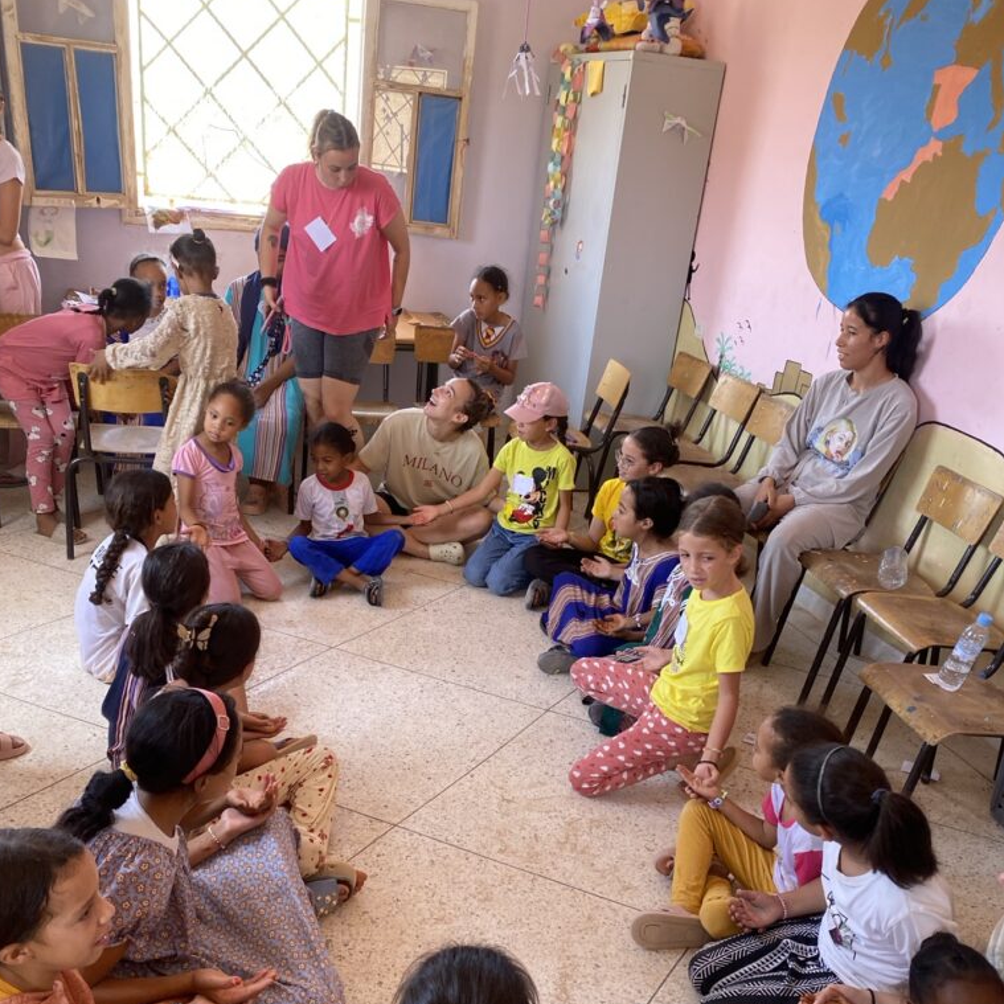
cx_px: 497
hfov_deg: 52.5
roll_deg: -6.8
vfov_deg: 51.6
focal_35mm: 31
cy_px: 664
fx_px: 1017
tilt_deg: -25.6
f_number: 1.8
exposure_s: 1/104
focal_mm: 4.25
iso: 125
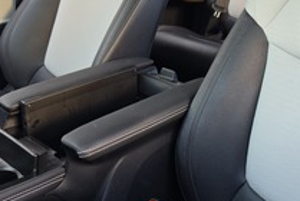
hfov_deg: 39.6
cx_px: 235
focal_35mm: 48
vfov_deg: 27.4
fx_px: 401
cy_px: 29
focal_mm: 6.5
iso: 40
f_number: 1.4
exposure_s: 1/180
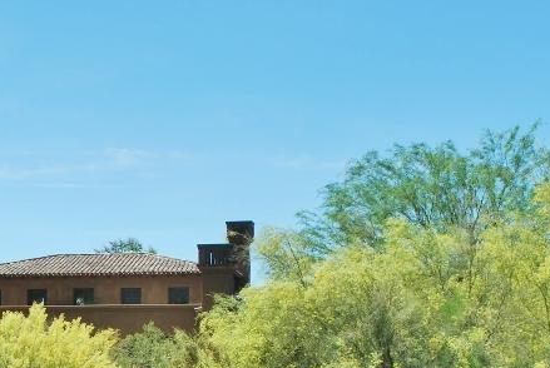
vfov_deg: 17.3
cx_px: 94
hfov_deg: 25.7
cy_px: 386
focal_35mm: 77
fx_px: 1178
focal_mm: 22
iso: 100
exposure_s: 1/250
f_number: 8
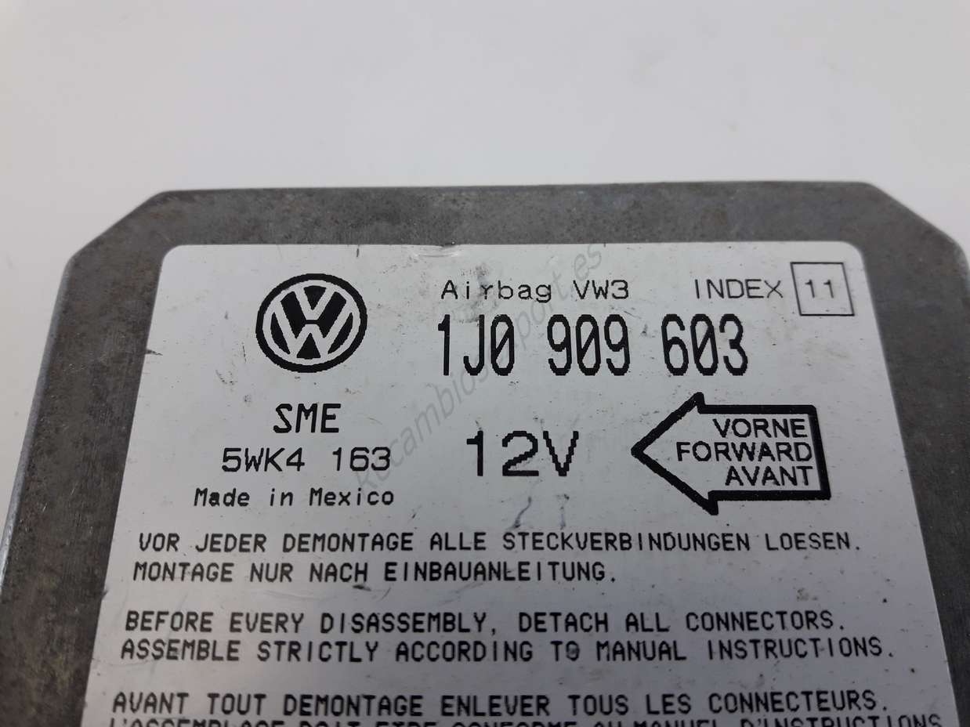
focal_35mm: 28
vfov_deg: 49.7
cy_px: 364
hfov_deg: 63.5
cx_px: 485
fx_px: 784
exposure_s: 1/100
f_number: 1.9
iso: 80
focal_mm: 3.7
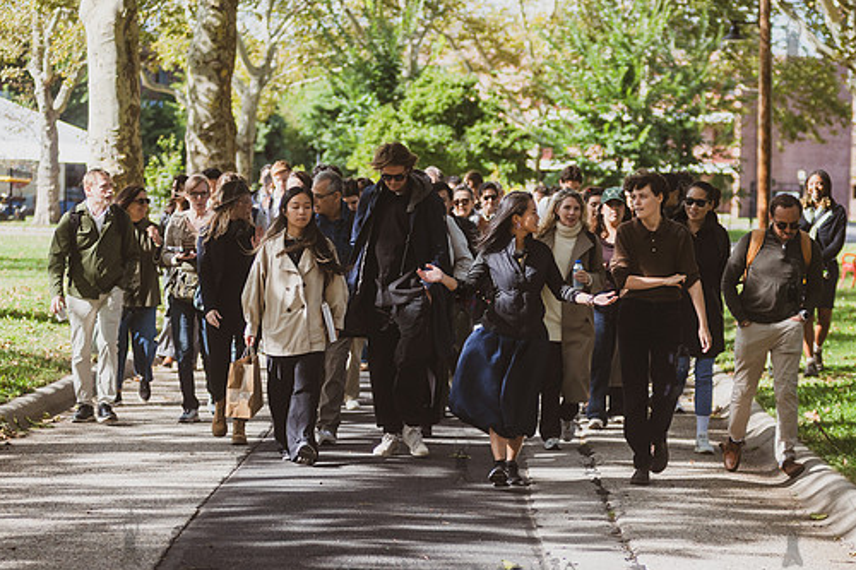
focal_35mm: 124
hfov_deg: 16.5
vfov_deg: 11.0
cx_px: 543
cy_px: 382
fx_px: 2947
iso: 250
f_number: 2.8
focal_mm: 80
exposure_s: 1/1600
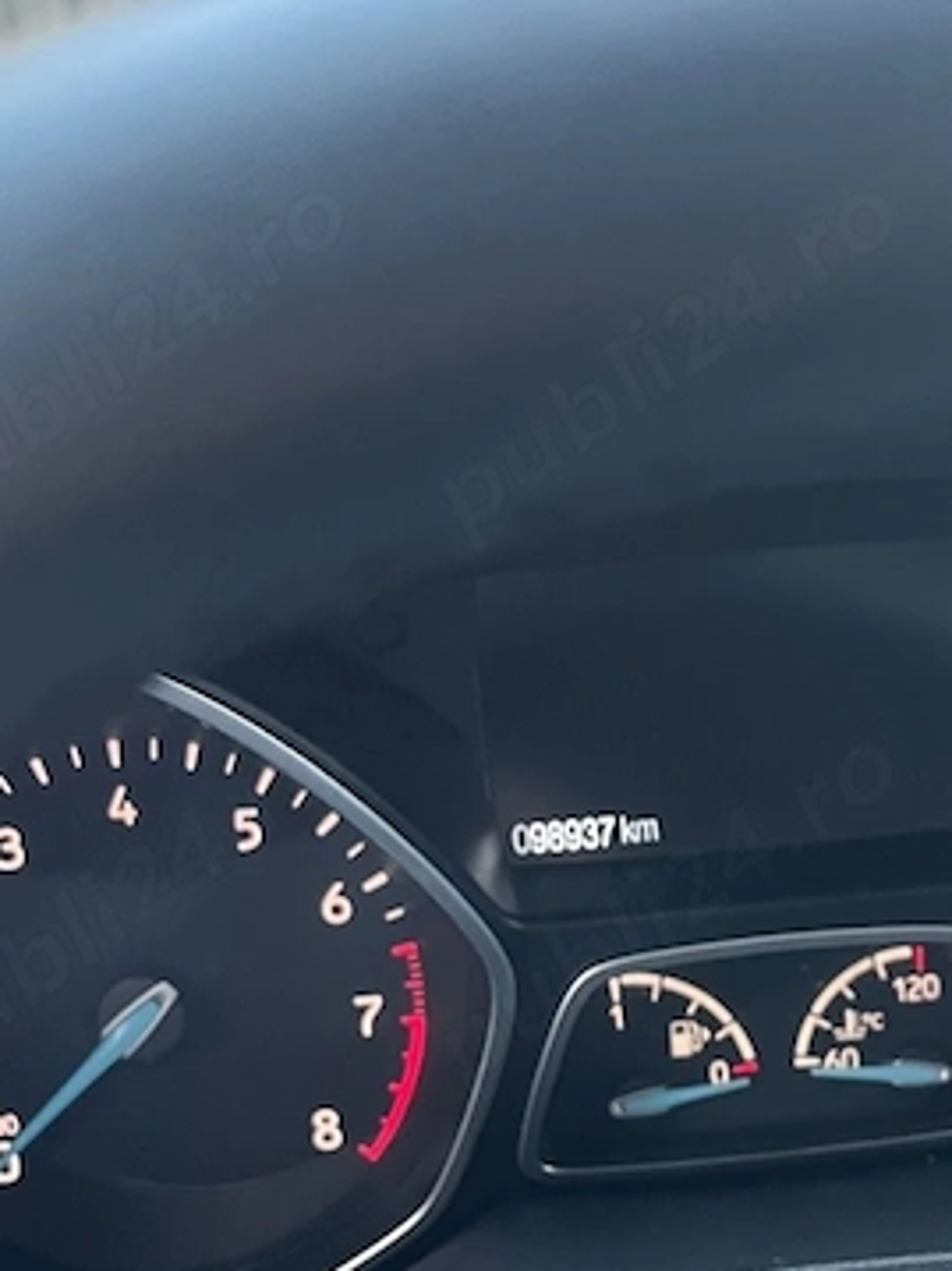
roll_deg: +4.1
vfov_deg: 32.4
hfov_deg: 24.7
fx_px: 2128
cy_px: 995
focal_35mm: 58
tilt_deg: -28.0
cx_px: 807
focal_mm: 5.1
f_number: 1.6
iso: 200
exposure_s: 1/60
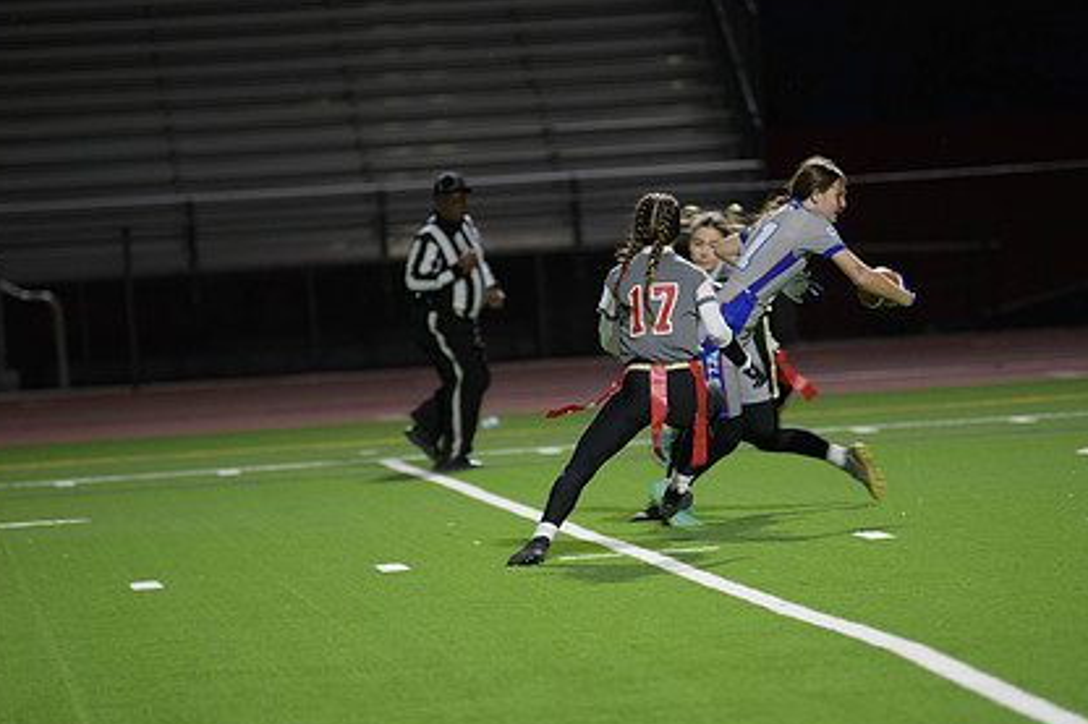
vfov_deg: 5.2
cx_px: 599
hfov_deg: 7.8
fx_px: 8005
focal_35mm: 265
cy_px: 349
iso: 1000
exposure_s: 1/200
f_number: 2.8
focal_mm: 190
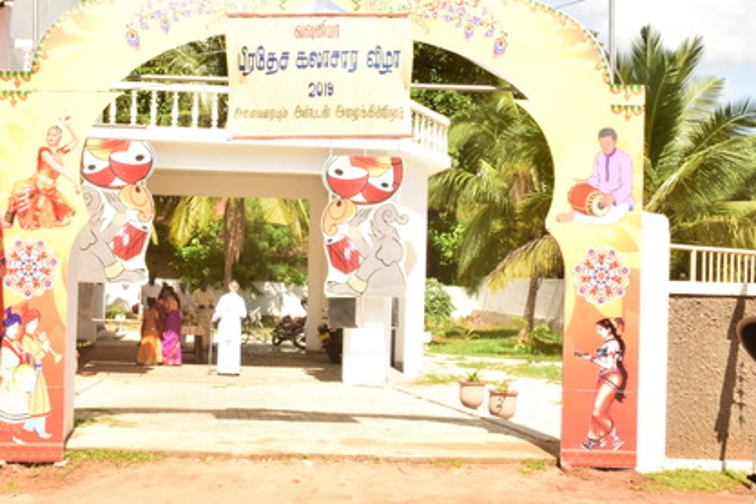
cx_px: 270
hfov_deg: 43.5
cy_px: 239
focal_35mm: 45
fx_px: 938
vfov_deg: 30.1
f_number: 22
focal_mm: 23
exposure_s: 1/125
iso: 800
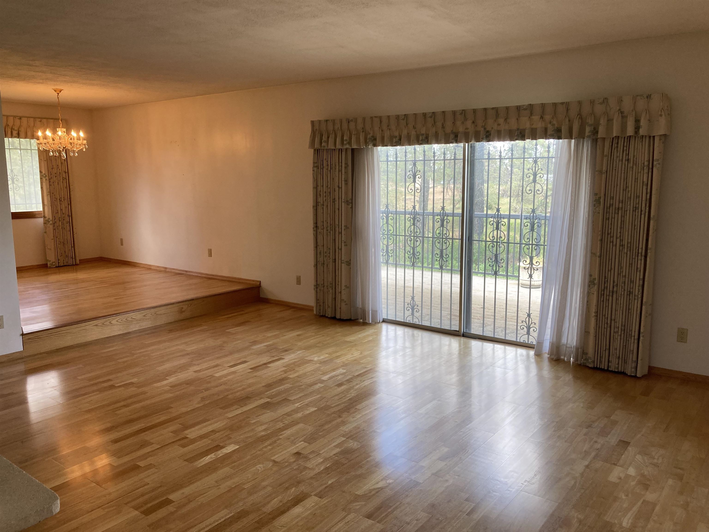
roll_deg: +0.6
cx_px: 354
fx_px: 573
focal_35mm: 28
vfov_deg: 49.7
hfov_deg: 63.4
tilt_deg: -9.0
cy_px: 266
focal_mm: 3.99
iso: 40
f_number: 1.8
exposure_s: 1/60
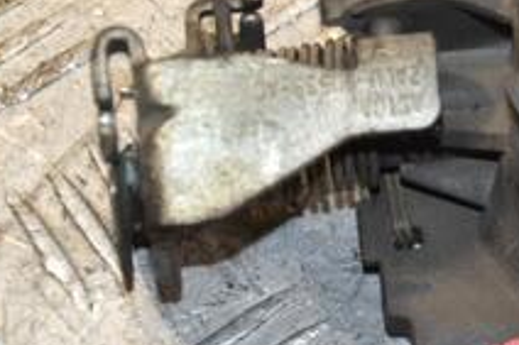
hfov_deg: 7.8
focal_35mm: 263
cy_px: 108
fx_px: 3789
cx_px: 661
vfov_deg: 5.2
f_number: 5.6
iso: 800
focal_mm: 62
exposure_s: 1/200
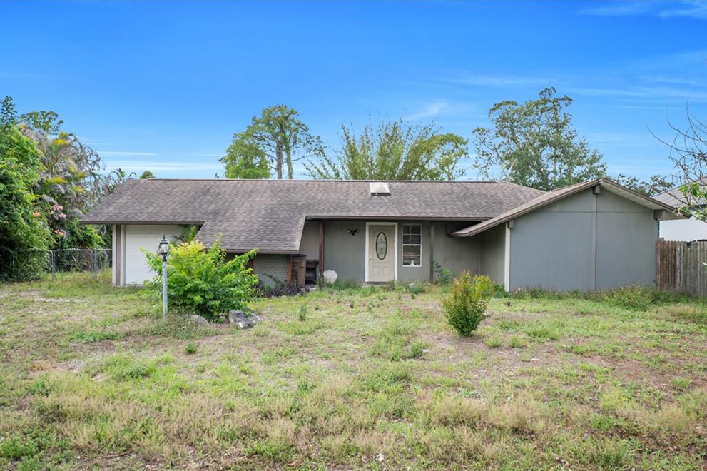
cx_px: 348
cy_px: 242
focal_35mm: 31
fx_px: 609
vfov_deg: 42.3
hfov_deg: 60.3
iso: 100
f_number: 7.1
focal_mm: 20
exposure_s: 1/200
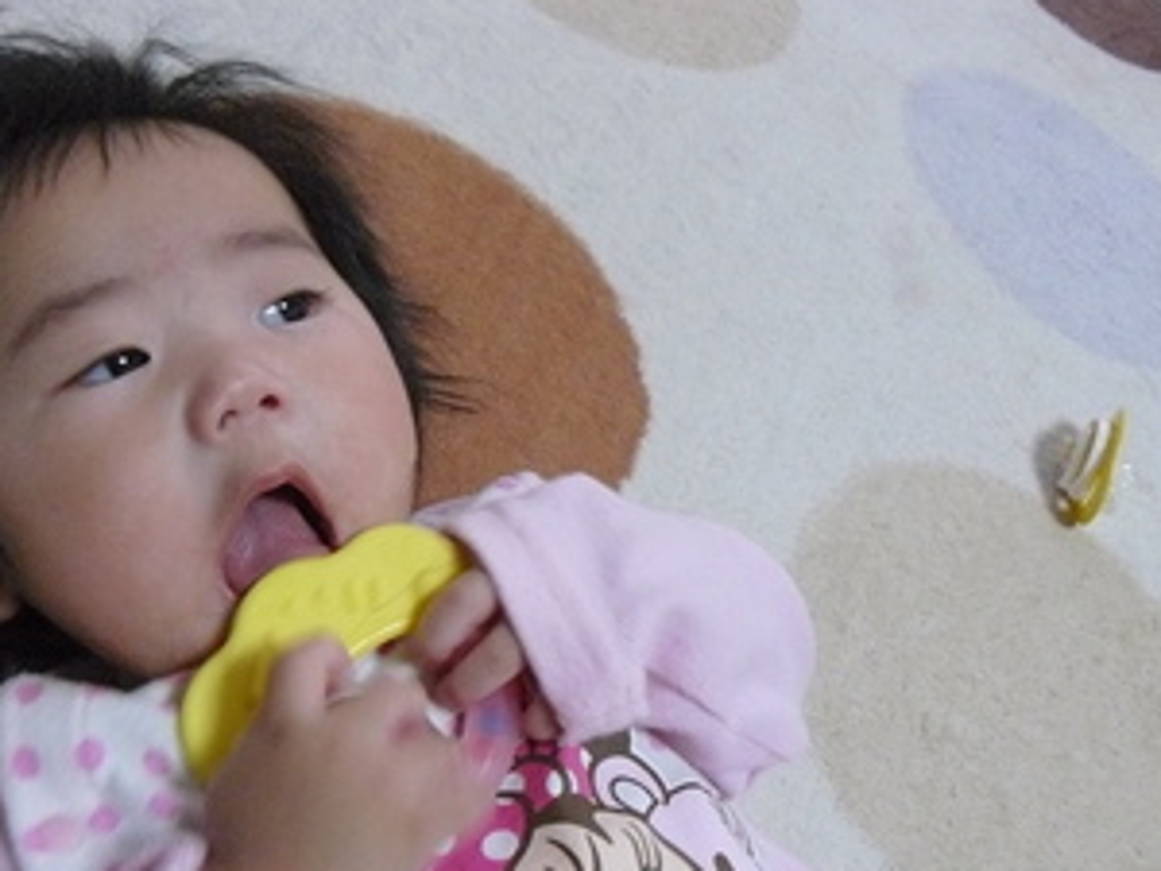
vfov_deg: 30.2
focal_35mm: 48
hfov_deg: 39.3
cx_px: 402
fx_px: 1610
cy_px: 484
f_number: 2.8
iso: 400
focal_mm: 6
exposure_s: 1/30
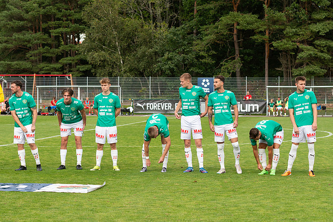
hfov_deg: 19.0
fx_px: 995
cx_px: 166
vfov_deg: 12.7
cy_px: 111
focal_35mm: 108
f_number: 5
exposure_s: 1/640
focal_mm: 70
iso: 125
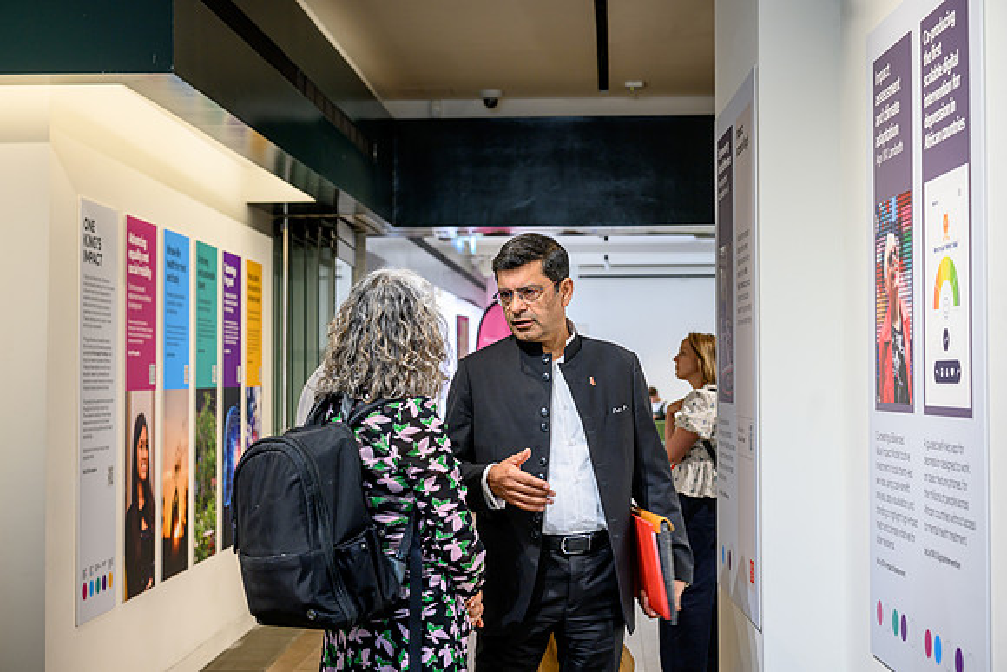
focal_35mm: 56
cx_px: 504
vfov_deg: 24.1
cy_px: 336
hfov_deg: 35.4
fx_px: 1577
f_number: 4.5
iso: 640
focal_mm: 56
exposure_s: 1/60
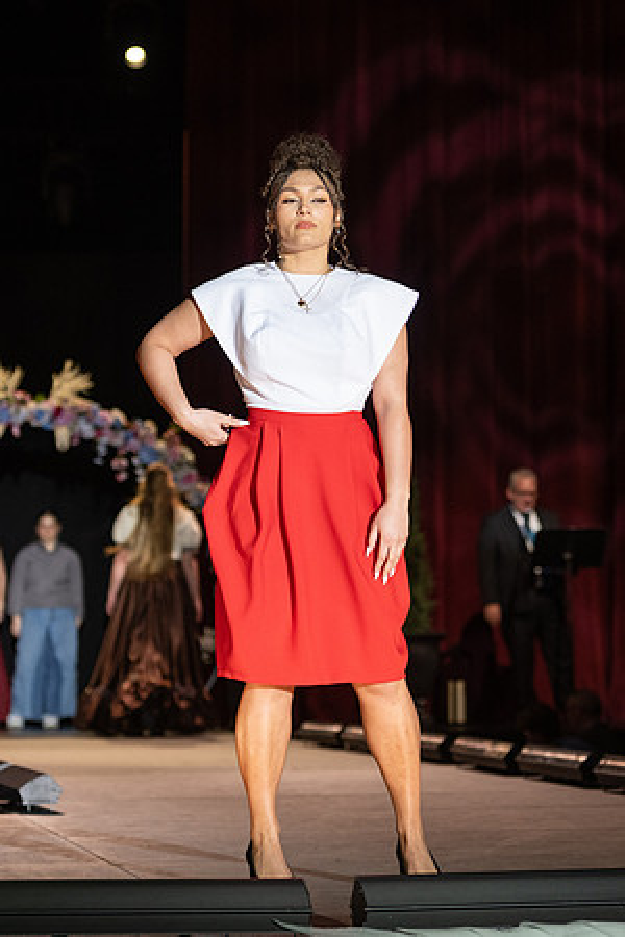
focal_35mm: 130
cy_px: 467
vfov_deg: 15.7
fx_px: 3398
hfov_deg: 10.5
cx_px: 402
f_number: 2.8
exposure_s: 1/800
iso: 640
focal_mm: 82
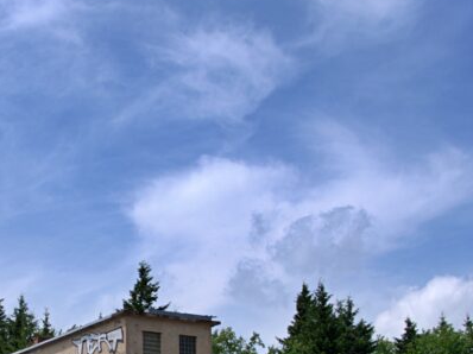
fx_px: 1215
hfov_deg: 21.6
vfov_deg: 16.4
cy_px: 292
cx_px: 55
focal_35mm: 89
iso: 200
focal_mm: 24
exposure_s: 1/500
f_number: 8
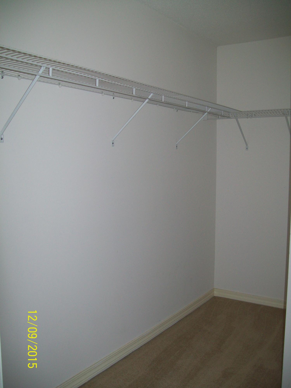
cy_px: 194
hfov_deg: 41.8
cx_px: 146
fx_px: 381
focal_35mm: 34
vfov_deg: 54.0
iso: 64
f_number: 2.7
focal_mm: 6.1
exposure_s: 1/125
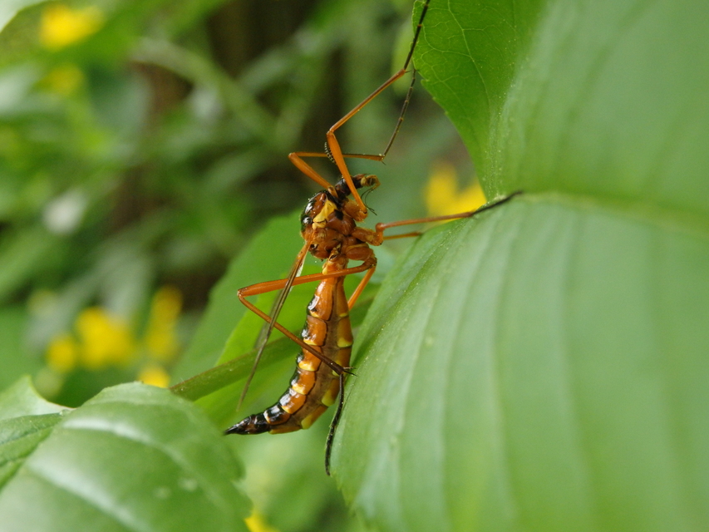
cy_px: 266
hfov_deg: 29.4
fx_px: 1352
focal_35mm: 66
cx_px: 354
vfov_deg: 22.3
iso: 500
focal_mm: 11.9
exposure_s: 1/100
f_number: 4.4
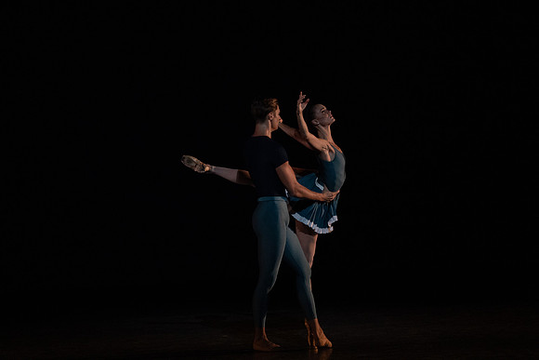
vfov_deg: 3.7
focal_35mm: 367
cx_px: 270
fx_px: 5496
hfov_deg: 5.6
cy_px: 180
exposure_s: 1/320
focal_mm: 367
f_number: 5.6
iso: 8000
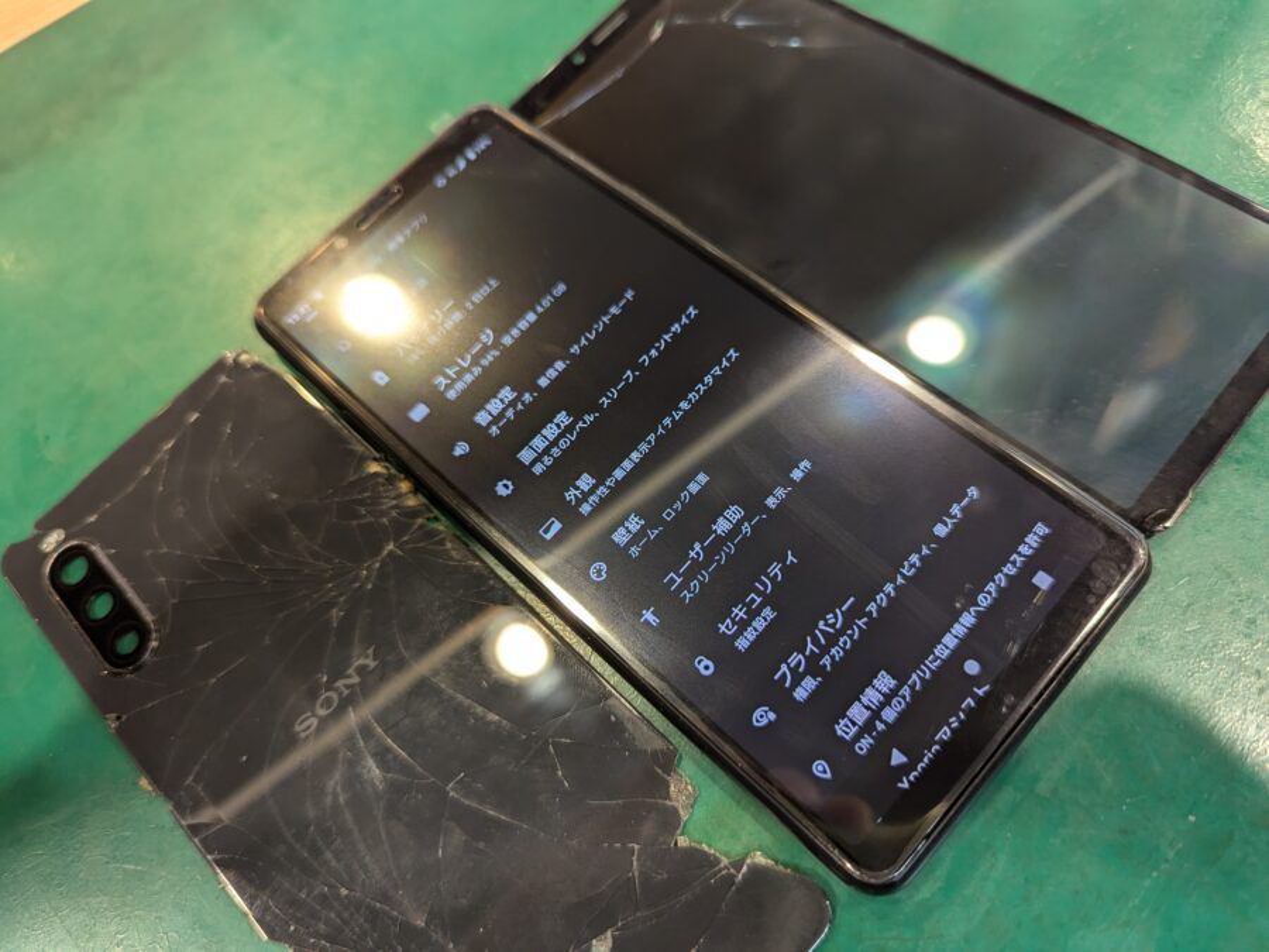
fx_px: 880
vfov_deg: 56.8
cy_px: 476
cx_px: 634
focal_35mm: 24
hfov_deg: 71.6
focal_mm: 6.81
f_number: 1.85
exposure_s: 1/44
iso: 137
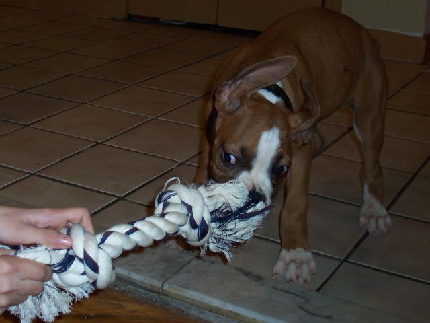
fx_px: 708
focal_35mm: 57
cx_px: 215
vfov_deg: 25.7
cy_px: 162
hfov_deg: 33.8
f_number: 3.4
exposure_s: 1/60
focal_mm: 8.6
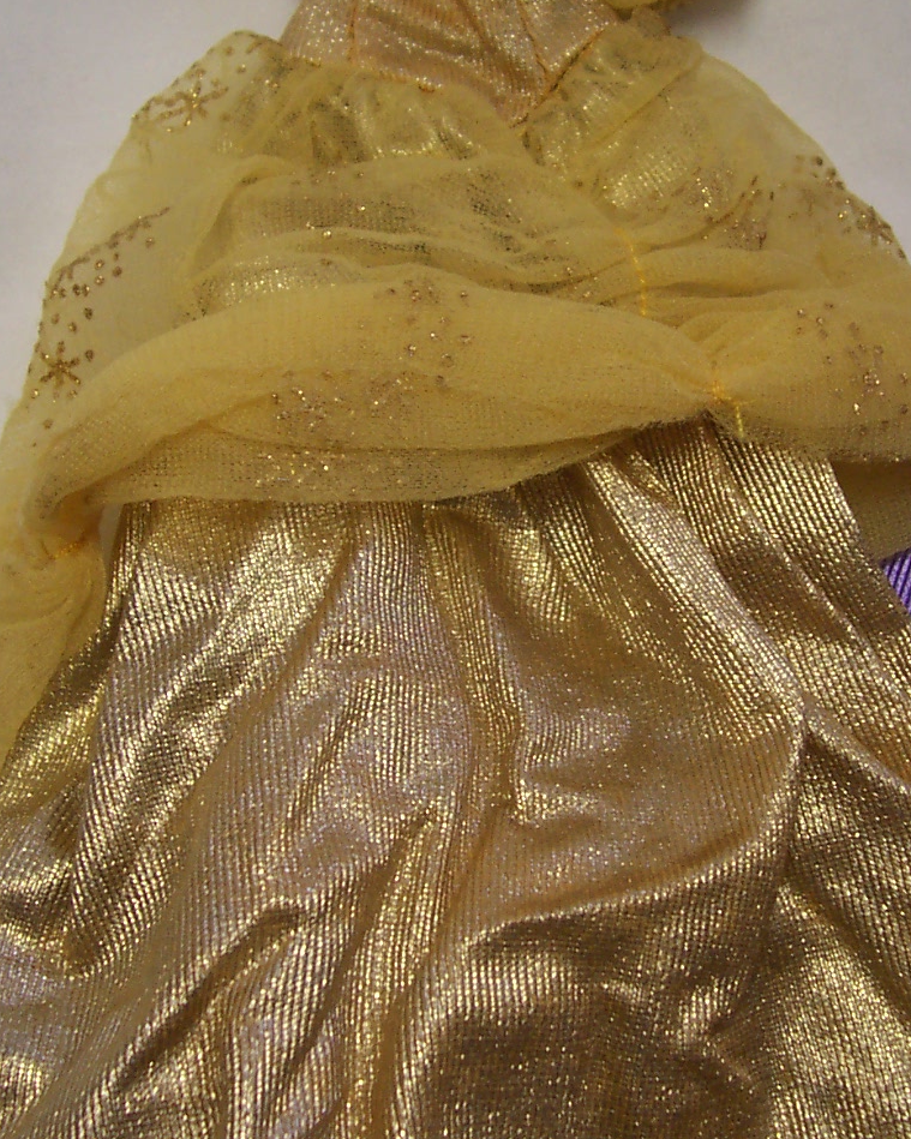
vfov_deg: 30.0
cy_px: 528
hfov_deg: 24.2
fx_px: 2124
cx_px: 552
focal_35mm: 63
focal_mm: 5.6
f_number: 2.8
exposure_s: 1/90
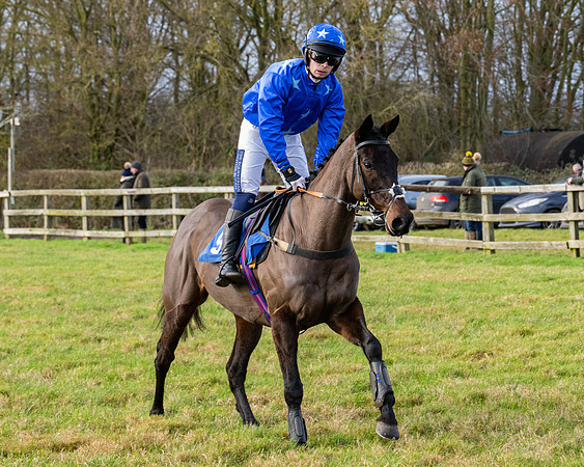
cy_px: 189
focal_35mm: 151
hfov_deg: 12.8
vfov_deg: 10.2
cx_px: 398
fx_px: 2603
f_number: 5
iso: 800
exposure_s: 1/800
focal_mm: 74
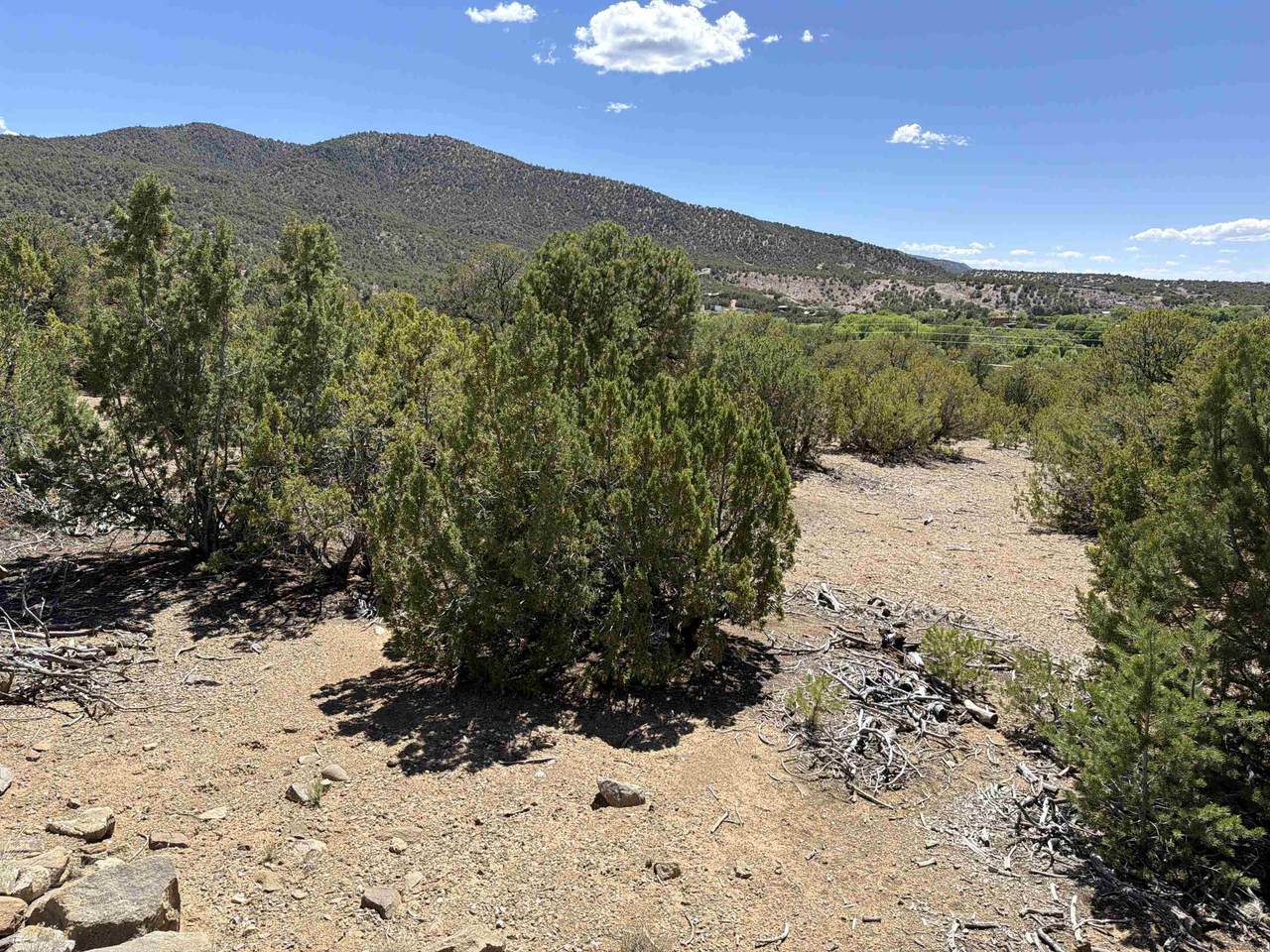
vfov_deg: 56.8
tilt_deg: -13.4
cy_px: 476
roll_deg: -1.2
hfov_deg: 71.6
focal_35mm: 24
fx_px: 881
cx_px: 635
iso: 80
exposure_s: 1/3425
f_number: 1.78
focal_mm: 6.76
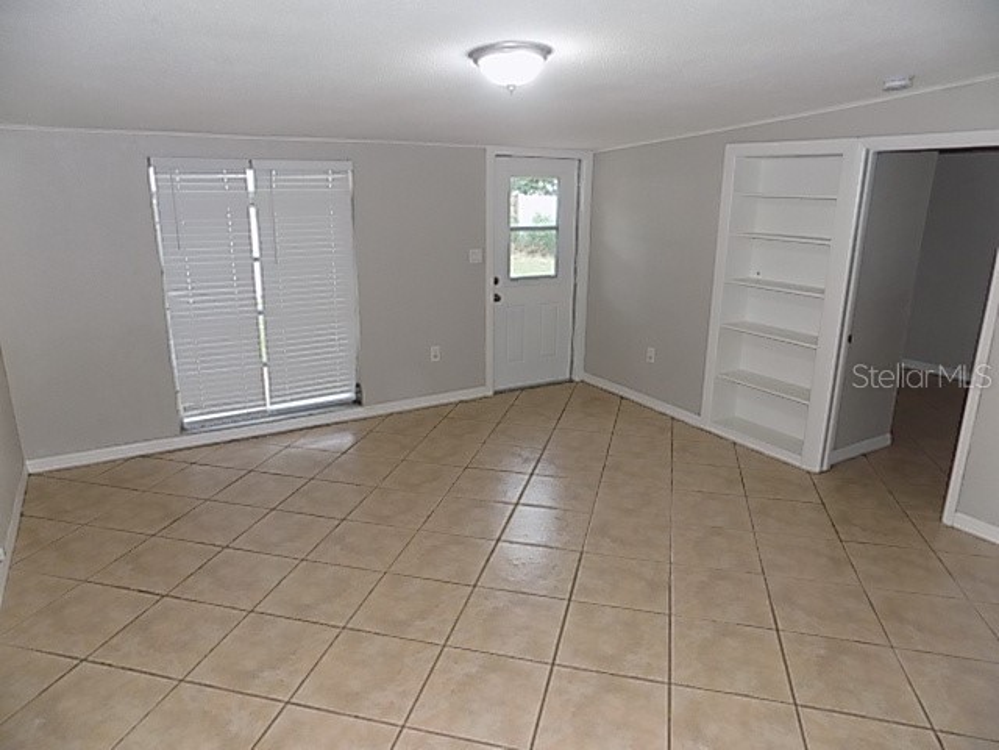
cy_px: 375
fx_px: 664
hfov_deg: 73.9
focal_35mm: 23
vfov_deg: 58.9
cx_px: 500
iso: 220
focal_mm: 4
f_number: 3.1
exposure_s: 1/30
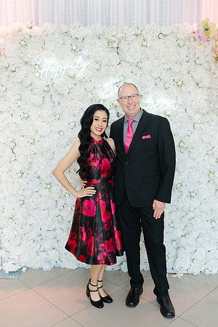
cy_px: 164
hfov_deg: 37.9
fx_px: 318
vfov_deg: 54.4
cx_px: 109
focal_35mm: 35
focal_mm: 35
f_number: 4
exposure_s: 1/160
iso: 400
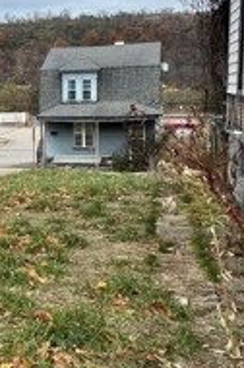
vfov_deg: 33.9
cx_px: -97
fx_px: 602
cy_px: 143
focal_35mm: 59
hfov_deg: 20.4
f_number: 2.2
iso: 50
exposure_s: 1/664
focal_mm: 2.22
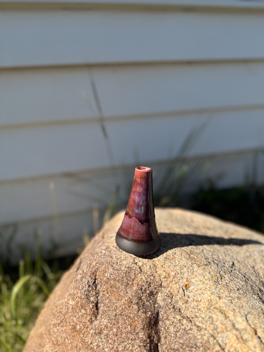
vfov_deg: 71.6
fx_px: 244
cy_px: 176
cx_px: 132
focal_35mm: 24
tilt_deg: -26.6
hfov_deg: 56.8
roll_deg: +0.2
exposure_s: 1/5319
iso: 80
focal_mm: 6.76
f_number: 1.78
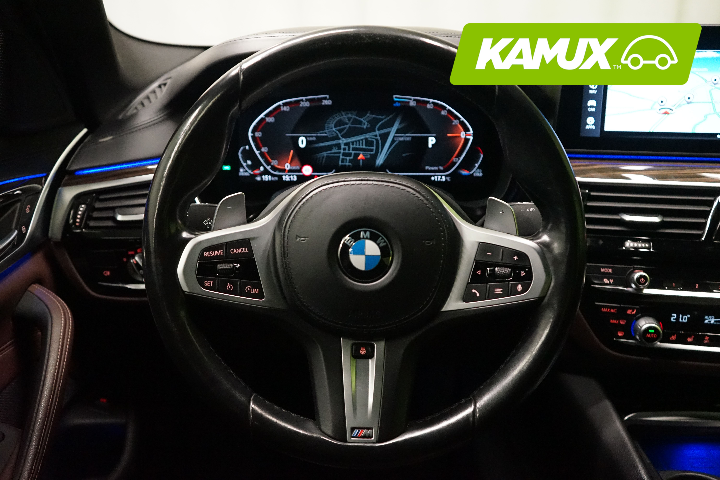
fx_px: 740
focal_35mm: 37
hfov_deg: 51.9
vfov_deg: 35.9
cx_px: 360
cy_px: 240
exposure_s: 1/50
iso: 6400
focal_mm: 37
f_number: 4
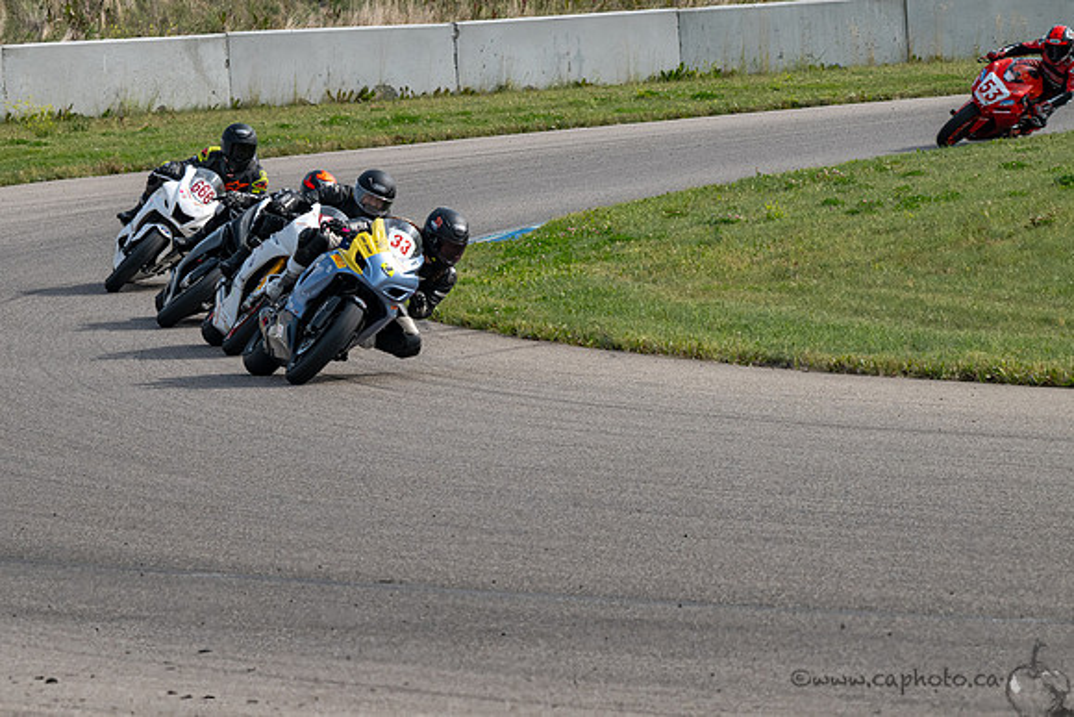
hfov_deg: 6.4
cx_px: 290
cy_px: 310
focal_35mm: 323
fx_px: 9642
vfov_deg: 4.3
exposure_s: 1/800
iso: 450
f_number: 11
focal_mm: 220
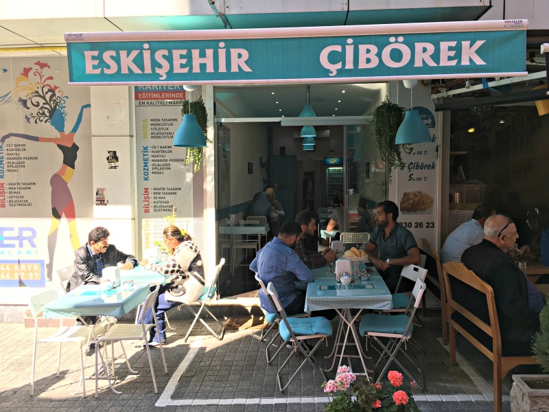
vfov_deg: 48.2
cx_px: 274
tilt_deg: -2.6
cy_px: 206
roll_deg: +0.3
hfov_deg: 61.7
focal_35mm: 29
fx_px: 460
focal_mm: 4.15
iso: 25
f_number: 2.2
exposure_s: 1/217
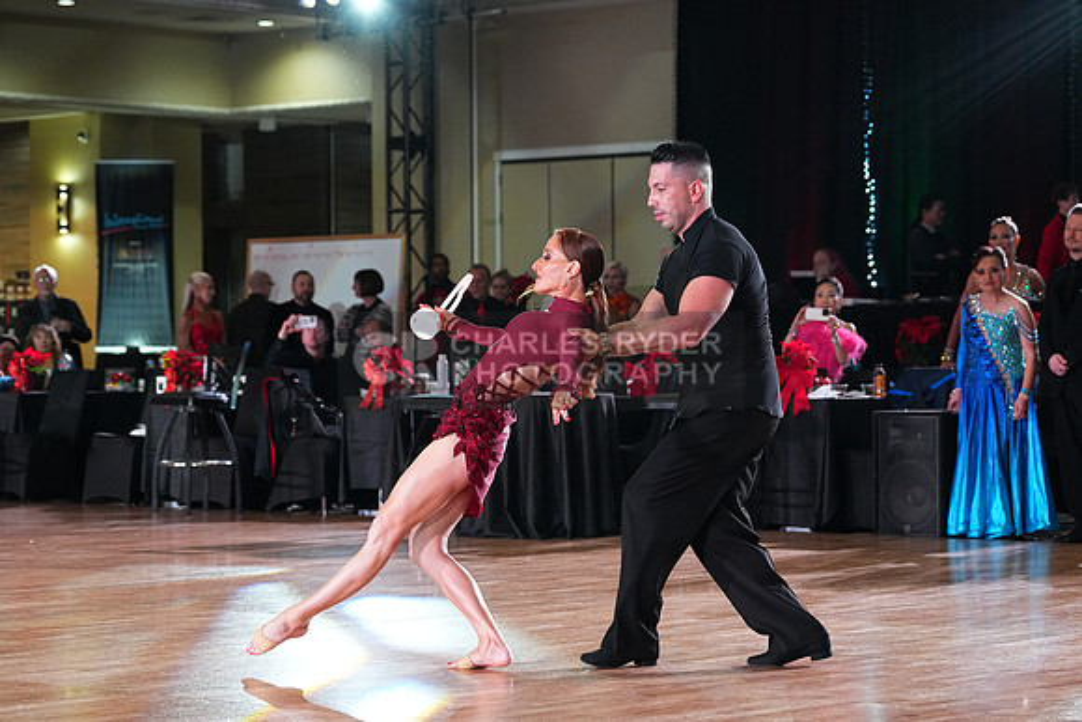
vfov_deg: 13.7
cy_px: 361
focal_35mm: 100
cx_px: 541
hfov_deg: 20.4
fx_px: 3006
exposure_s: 1/400
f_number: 5
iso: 6400
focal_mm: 100
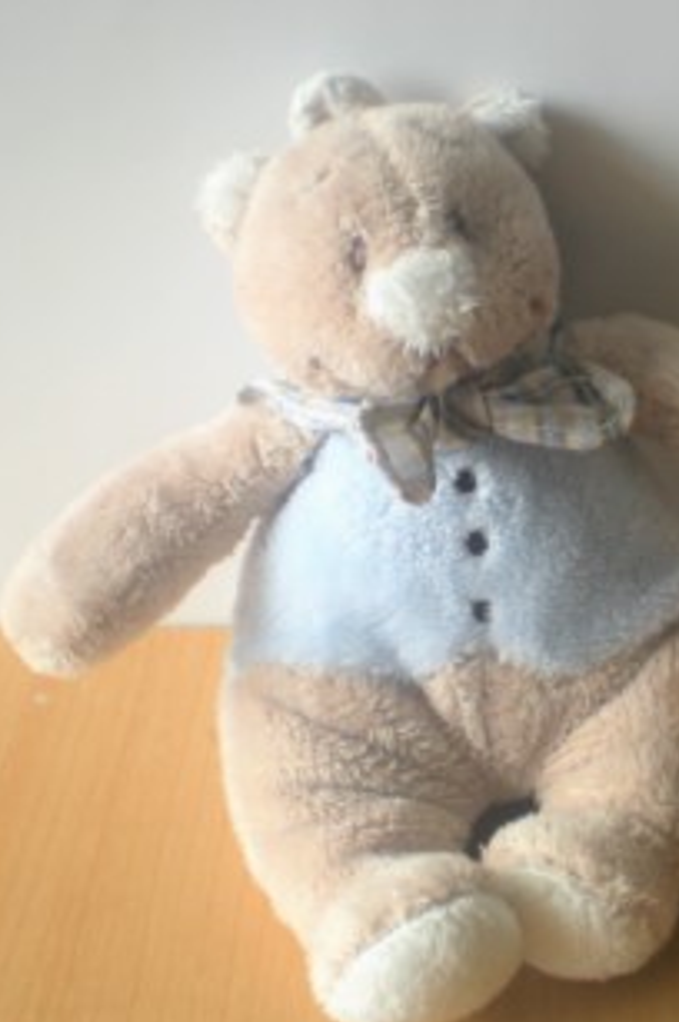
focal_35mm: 67
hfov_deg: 20.2
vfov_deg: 30.1
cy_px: 569
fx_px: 1900
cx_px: 456
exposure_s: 1/85.2
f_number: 3.1
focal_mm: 6.3
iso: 64
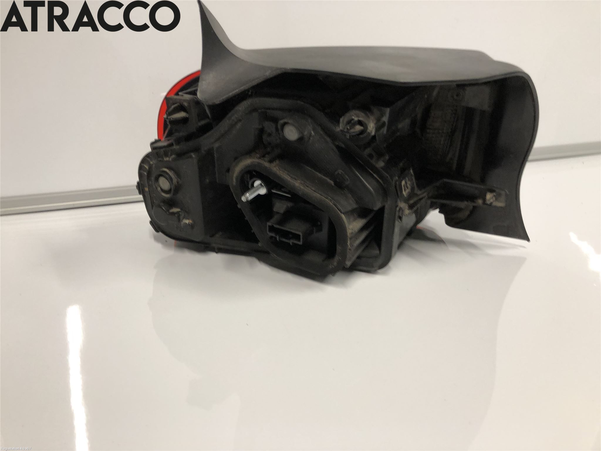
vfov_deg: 49.7
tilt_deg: -22.2
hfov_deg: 63.4
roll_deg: -0.2
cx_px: 300
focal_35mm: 28
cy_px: 226
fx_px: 486
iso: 40
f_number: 1.8
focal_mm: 3.99
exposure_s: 1/20
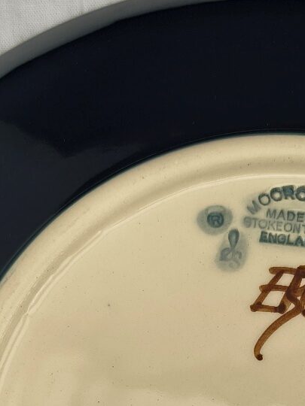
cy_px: 529
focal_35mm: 91
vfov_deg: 19.8
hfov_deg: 16.1
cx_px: 240
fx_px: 1069
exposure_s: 1/121
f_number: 1.8
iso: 100
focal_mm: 5.56
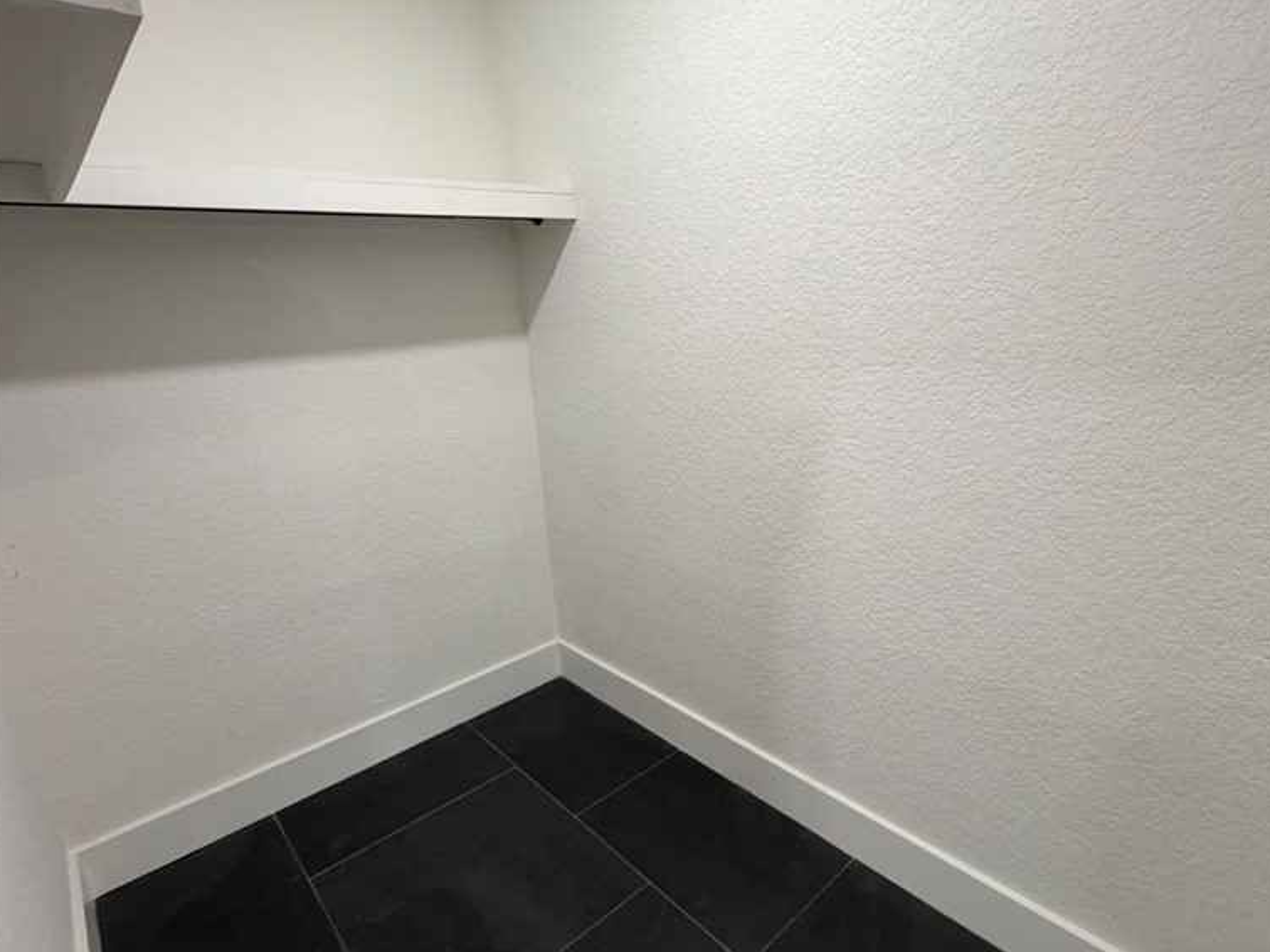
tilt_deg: -15.6
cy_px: 498
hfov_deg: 84.7
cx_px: 634
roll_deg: +3.9
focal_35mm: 19
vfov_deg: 68.6
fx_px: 697
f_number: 2.2
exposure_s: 1/120
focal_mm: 2.22
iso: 250
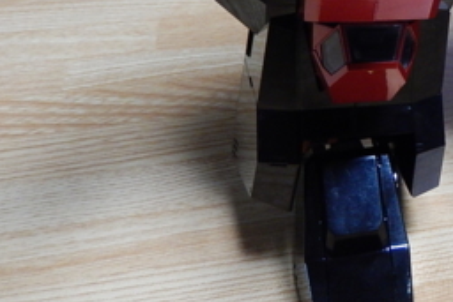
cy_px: 46
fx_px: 768
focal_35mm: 61
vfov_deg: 21.9
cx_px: 527
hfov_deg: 28.9
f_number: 3.4
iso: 400
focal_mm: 4.5
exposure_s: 1/15
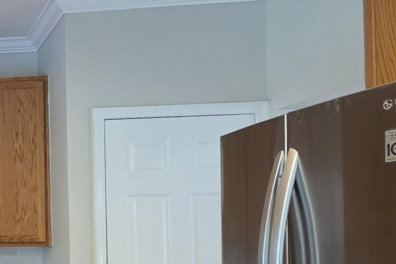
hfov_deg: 26.5
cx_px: -200
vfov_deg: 24.4
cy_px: 238
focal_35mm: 54
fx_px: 594
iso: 250
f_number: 1.9
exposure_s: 1/60
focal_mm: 2.2
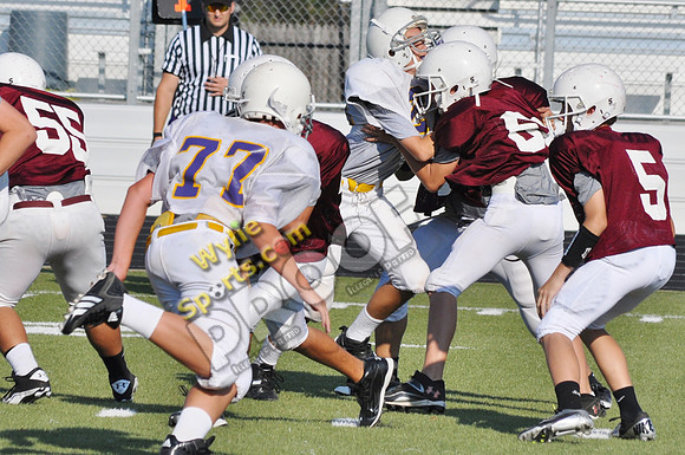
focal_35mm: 300
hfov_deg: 6.9
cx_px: 342
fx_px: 5700
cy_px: 228
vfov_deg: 4.6
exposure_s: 1/2000
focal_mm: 200
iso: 400
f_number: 7.1
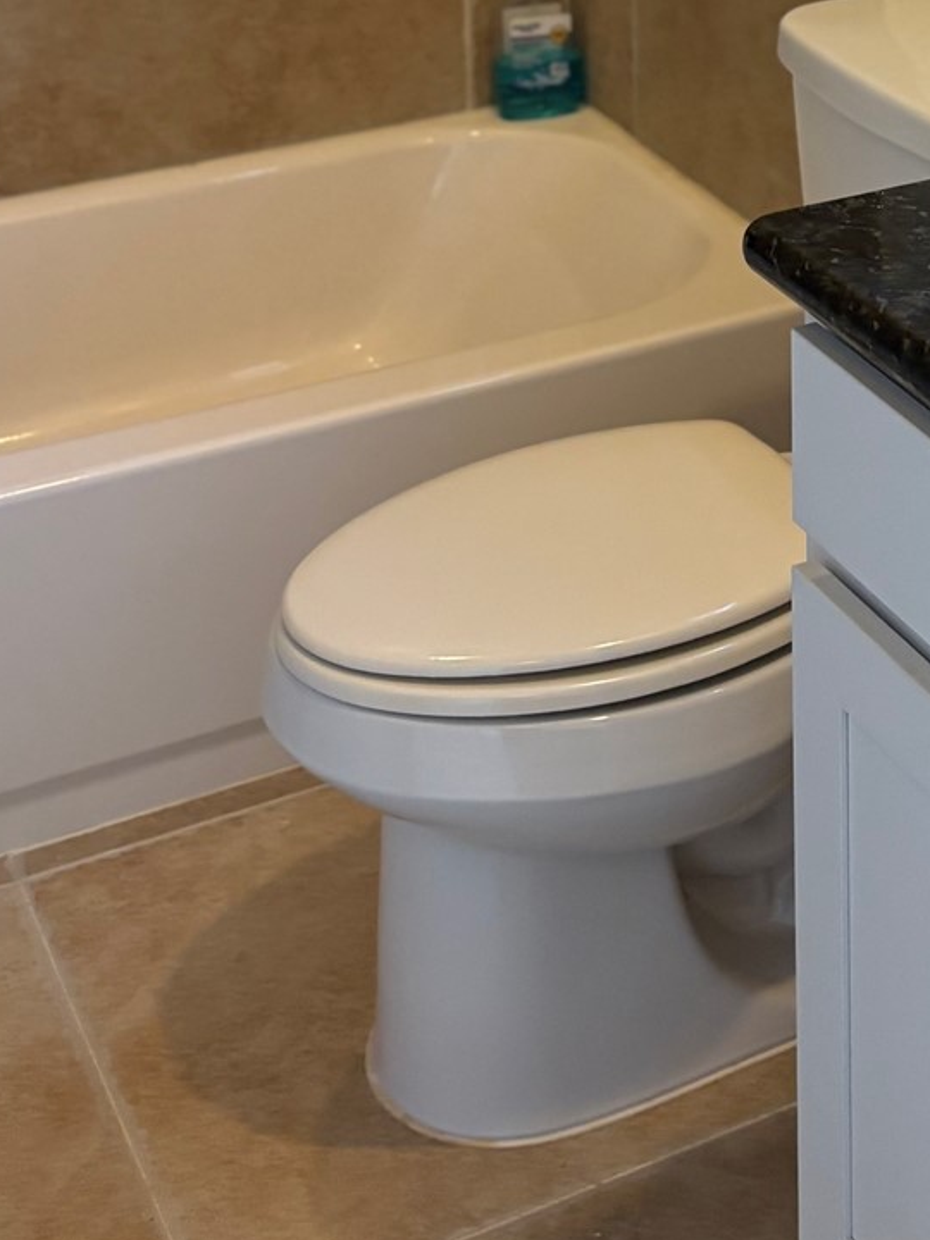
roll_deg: +0.5
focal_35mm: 74
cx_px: 889
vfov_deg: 23.5
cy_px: -334
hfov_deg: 19.4
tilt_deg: -10.1
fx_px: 2651
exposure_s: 1/120
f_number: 1.6
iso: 250
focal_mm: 5.96
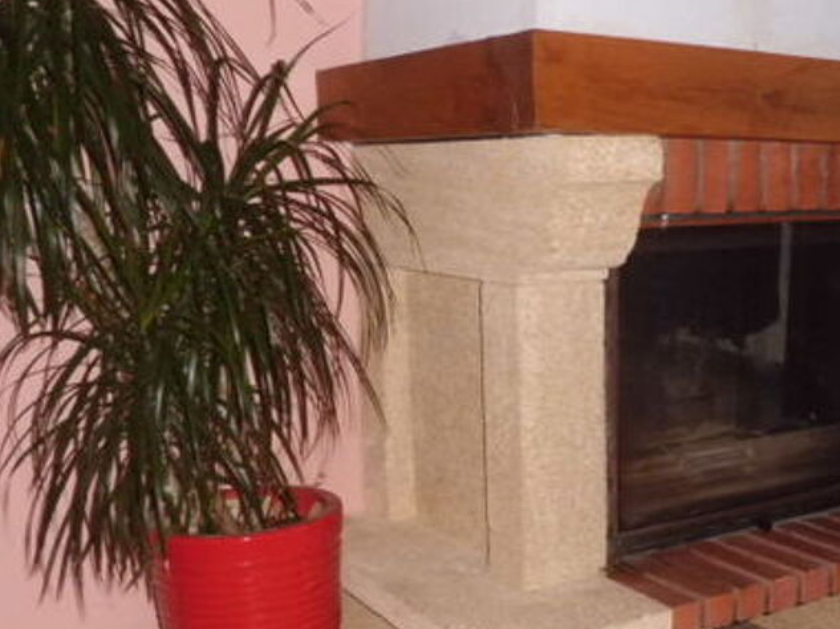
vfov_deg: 29.4
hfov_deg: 38.3
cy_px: 425
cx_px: 589
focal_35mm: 49
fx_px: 1188
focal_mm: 5.5
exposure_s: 1/60
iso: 200
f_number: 2.9
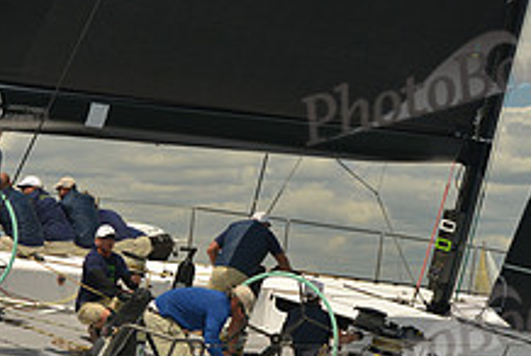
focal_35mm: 186
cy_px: 243
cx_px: 178
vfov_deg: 7.4
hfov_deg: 11.0
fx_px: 2747
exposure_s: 1/800
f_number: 7.1
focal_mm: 70
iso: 400
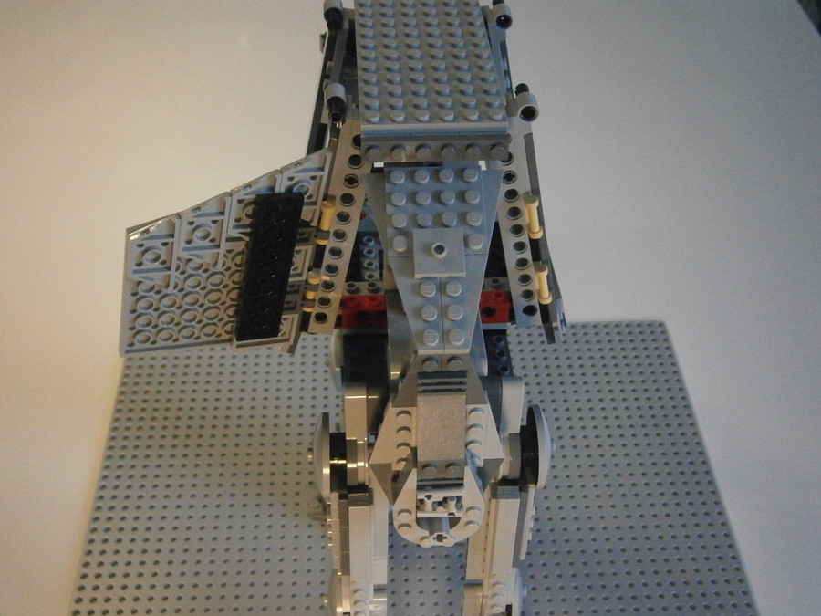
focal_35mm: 47
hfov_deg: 40.4
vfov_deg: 30.9
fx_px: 1115
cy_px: 308
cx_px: 410
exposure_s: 1/100
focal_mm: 8.3
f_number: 3.4
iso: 800
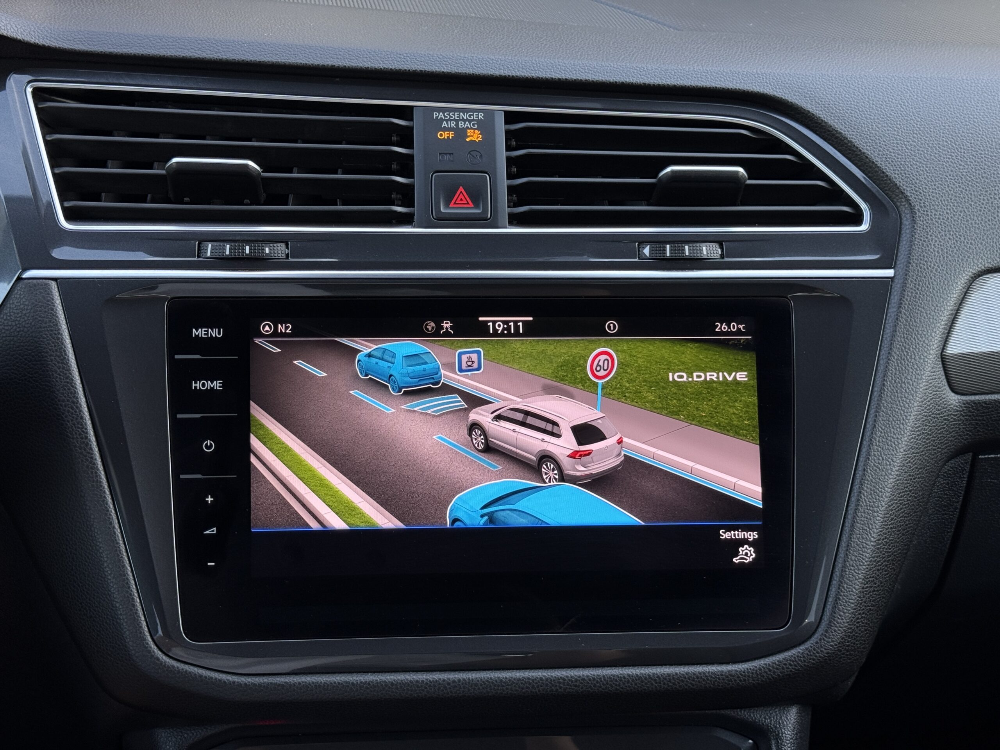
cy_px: 375
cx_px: 500
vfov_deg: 30.3
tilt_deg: -23.0
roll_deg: -1.0
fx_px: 1387
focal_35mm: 48
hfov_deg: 39.7
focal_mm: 6.76
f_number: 1.78
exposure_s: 1/82
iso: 50
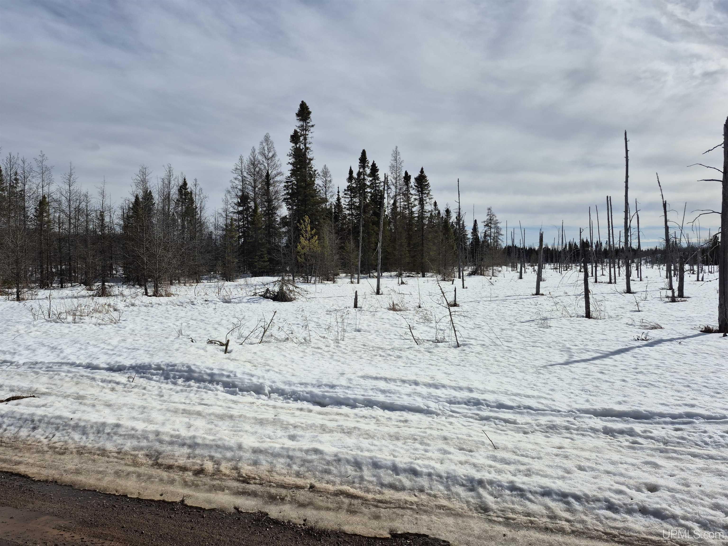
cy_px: 273
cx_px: 364
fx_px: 484
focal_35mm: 23
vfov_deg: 58.9
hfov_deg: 73.9
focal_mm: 5.4
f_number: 1.8
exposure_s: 1/4896
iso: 25
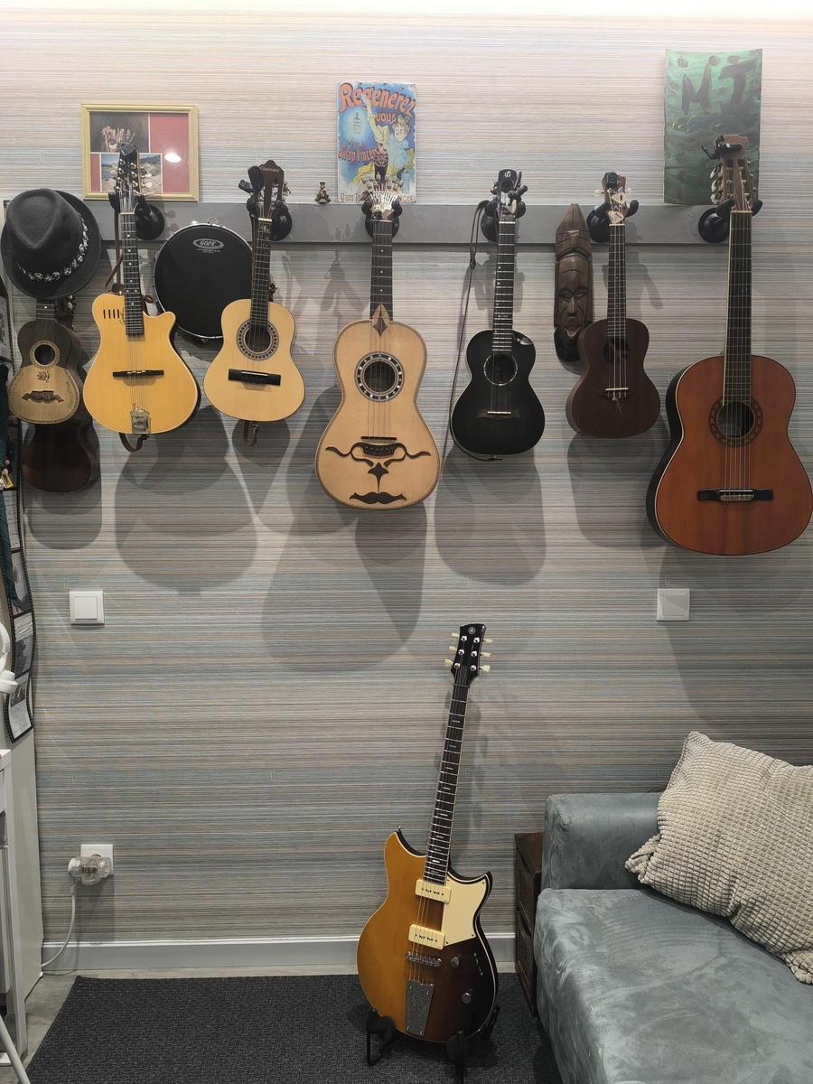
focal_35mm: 23
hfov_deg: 58.9
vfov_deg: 73.9
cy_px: 542
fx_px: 720
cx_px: 406
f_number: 1.65
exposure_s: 1/99.9
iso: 800
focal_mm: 6.14
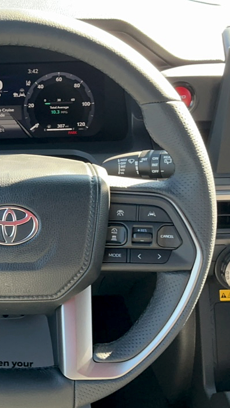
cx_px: 10
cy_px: 206
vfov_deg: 46.4
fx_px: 477
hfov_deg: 26.0
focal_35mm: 44
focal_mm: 3
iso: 40
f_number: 1.8
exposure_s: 1/60
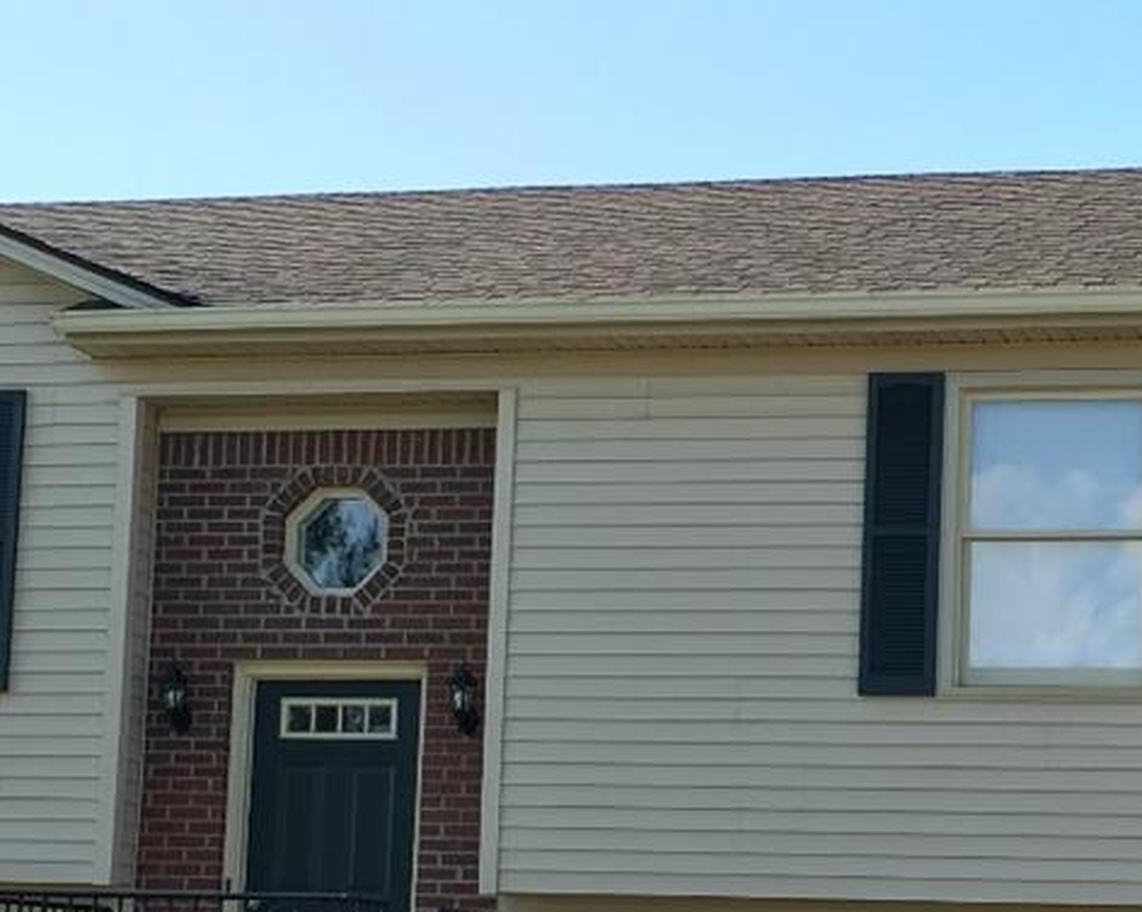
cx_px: 842
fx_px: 3040
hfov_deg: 21.1
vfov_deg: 16.9
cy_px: 721
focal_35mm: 90
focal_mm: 4.15
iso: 25
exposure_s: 1/472
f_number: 2.2
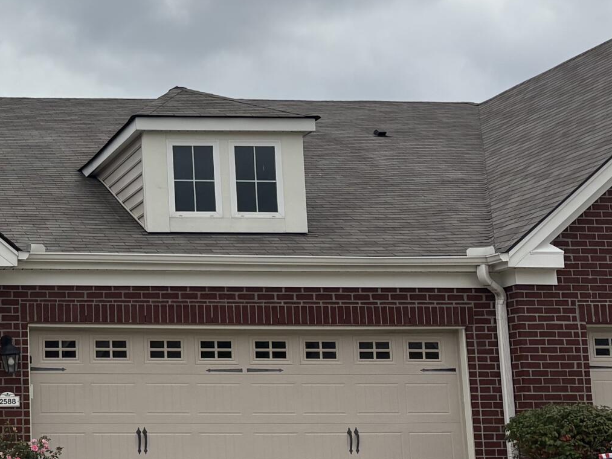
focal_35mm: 77
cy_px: 170
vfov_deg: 19.1
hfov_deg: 23.9
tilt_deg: +10.6
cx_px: -44
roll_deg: +1.1
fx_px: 1361
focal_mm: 5.96
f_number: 1.6
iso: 50
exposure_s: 1/5814
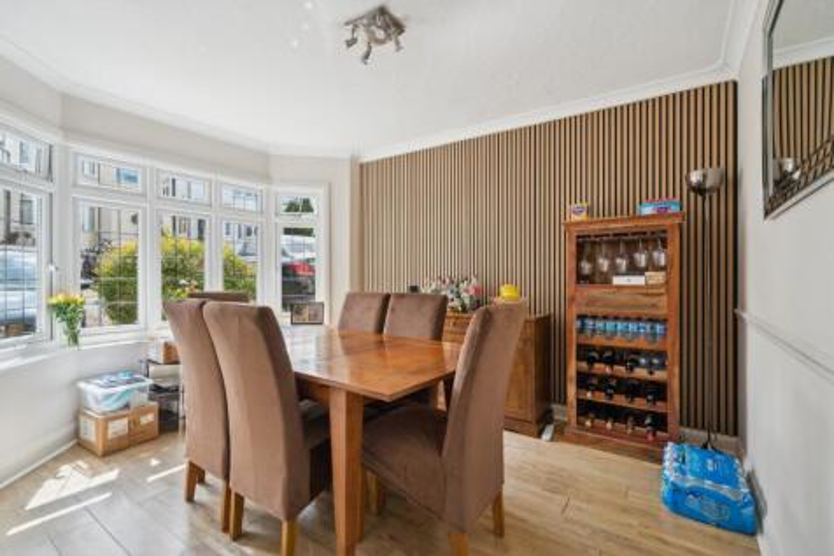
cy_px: 278
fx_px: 371
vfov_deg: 73.7
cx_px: 417
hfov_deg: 96.8
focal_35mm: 16
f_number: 5
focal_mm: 16
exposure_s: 1/125
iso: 640
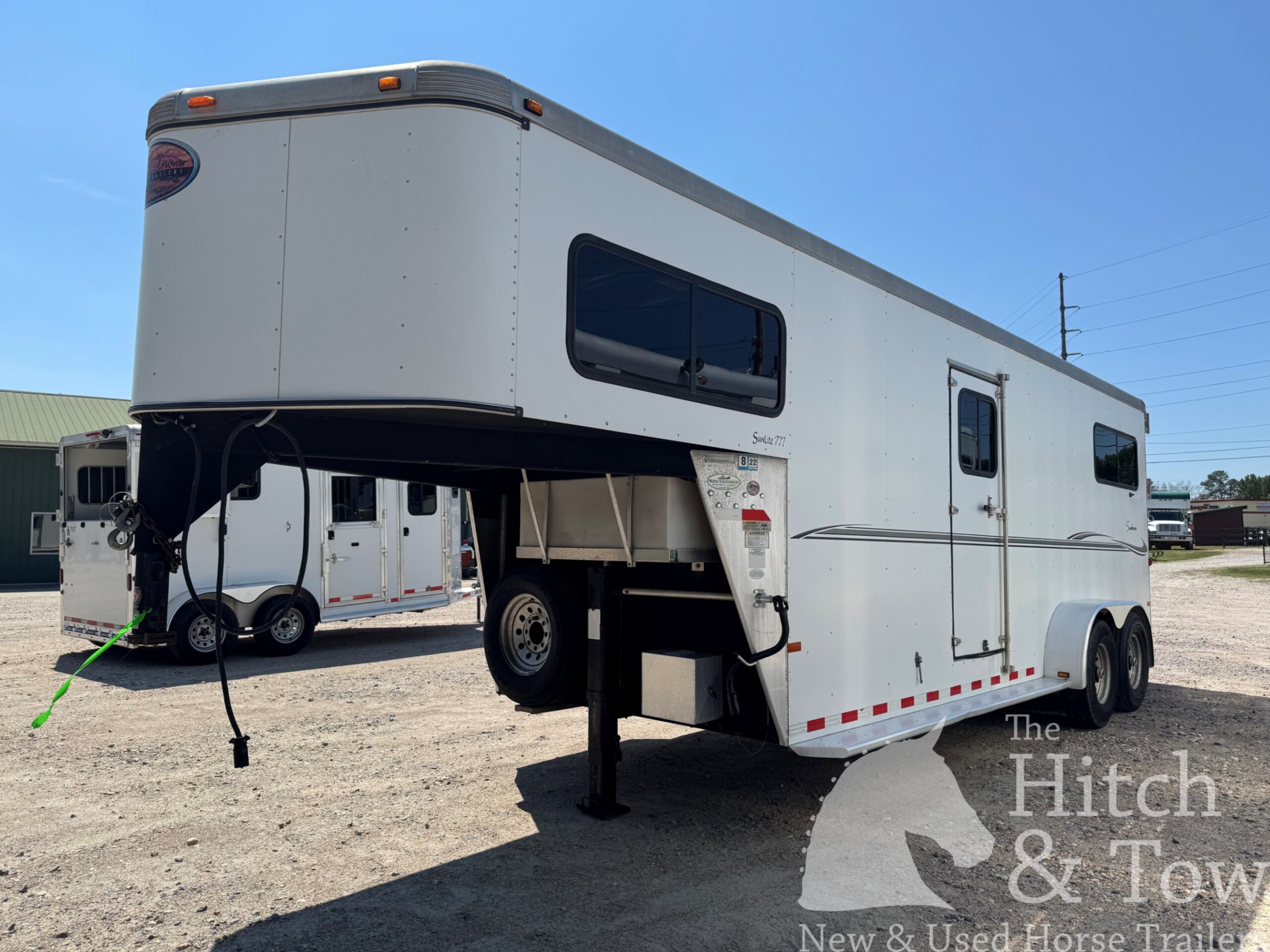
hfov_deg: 71.6
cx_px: 635
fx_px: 881
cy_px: 476
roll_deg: +0.1
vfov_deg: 56.8
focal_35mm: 24
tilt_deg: +3.1
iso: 80
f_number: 1.78
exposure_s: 1/5814
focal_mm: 6.76
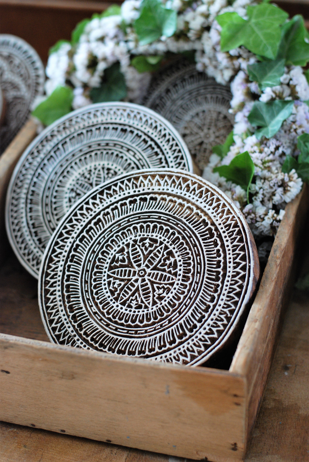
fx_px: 963
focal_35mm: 75
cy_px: 231
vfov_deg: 27.0
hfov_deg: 18.2
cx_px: 154
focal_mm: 50
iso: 500
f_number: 3.2
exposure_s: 1/40
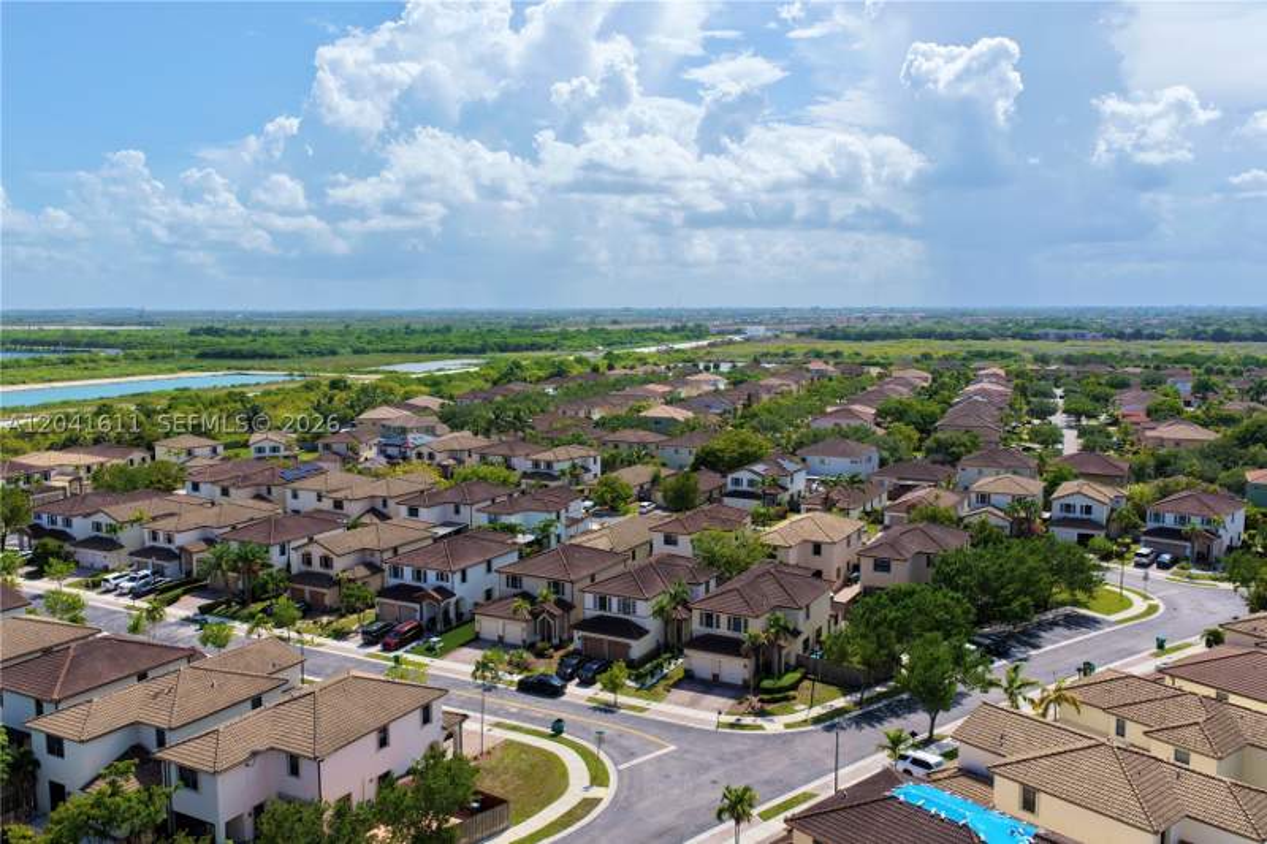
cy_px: 422
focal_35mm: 28
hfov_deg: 65.5
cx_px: 634
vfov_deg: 46.4
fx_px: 985
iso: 250
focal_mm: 14.45
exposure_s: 1/3200
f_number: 2.8
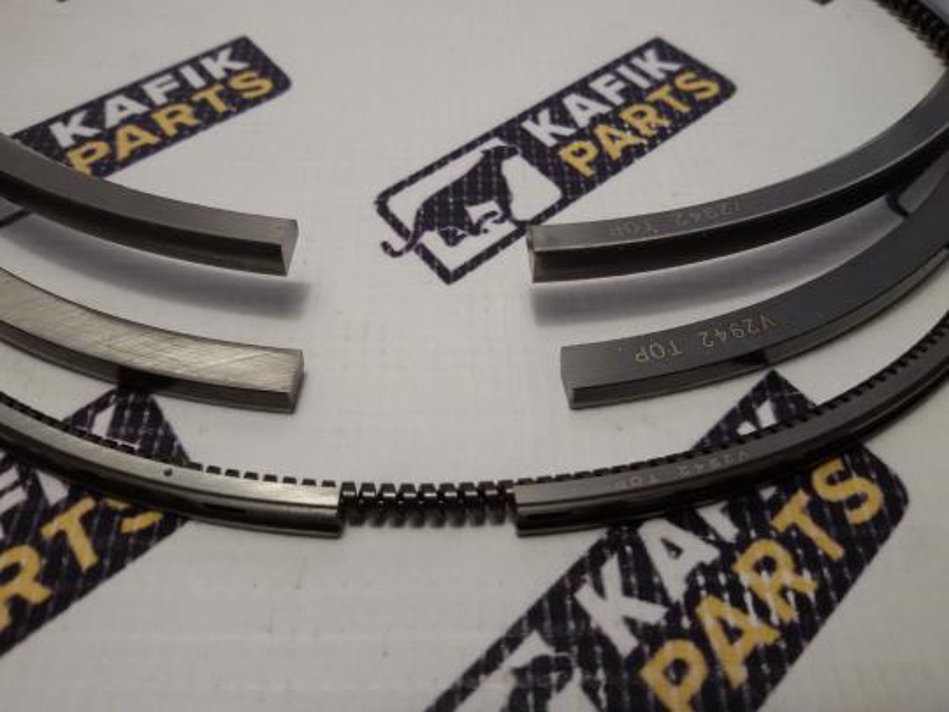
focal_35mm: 31
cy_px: 356
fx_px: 850
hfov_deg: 58.4
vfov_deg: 45.4
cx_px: 474
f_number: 2.4
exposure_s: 1/50
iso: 40
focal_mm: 2.93
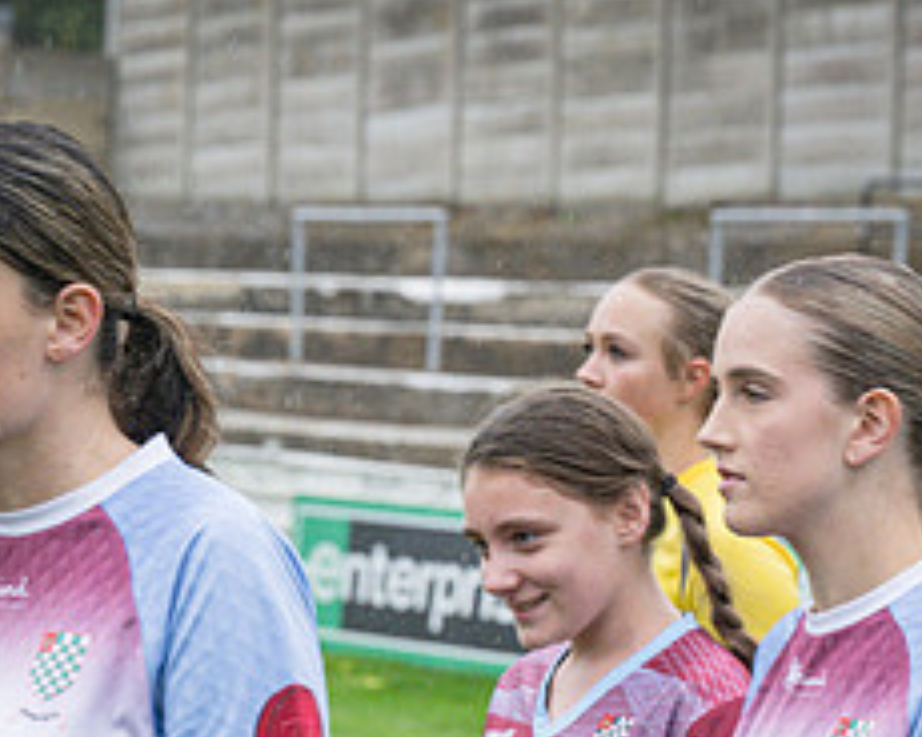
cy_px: 849
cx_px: 734
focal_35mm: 221
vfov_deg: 7.0
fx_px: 6031
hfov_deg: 8.7
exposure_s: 1/640
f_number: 5
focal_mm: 70
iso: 1250
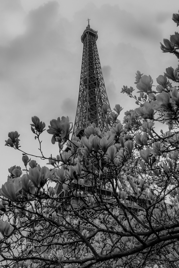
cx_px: 90
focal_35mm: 32
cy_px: 134
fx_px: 238
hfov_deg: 41.1
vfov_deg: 58.7
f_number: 10
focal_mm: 32
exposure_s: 1/200
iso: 200
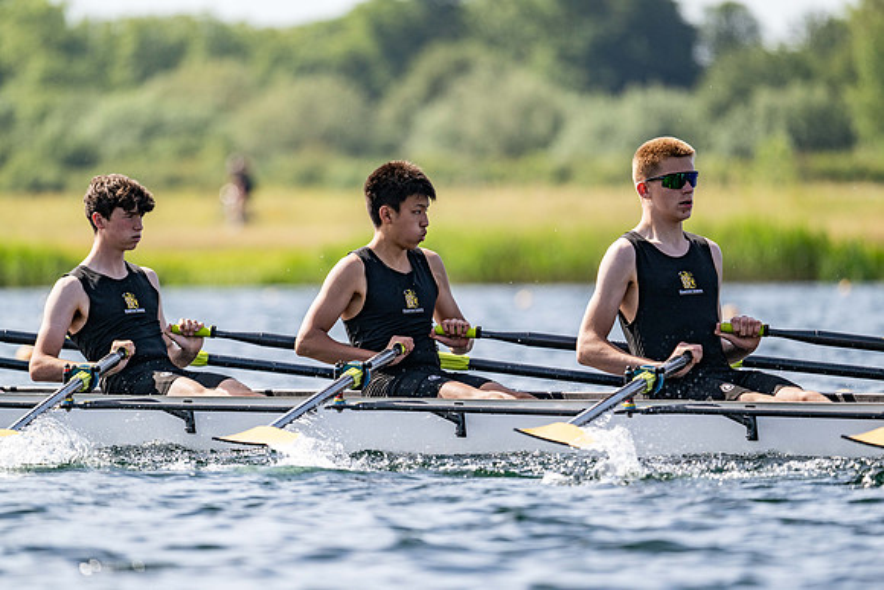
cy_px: 295
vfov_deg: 3.4
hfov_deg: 5.2
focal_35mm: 400
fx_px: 9824
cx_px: 442
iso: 320
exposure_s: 1/2500
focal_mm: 400
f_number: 4.5
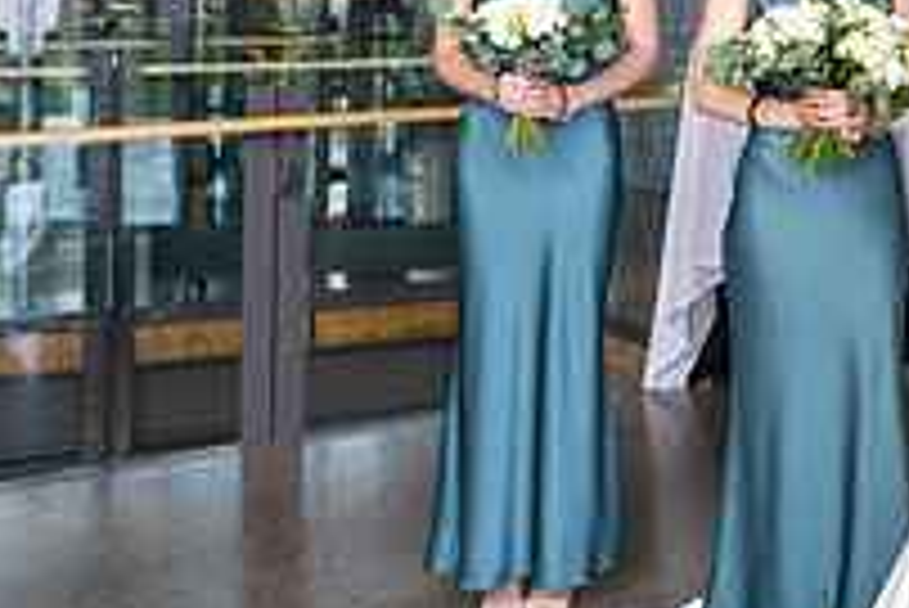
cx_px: 1188
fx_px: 1743
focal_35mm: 69
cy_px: -52
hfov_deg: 25.2
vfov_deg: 19.0
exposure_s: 1/80
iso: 200
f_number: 4
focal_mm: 24
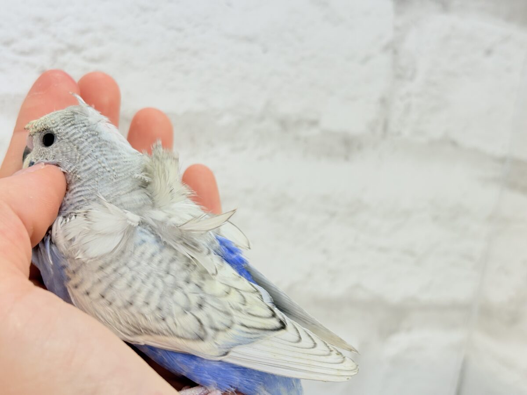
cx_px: 264
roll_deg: -8.3
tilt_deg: -8.6
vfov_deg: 28.0
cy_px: 198
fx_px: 792
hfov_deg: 36.8
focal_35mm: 52
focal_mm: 5.96
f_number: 1.6
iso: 64
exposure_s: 1/100
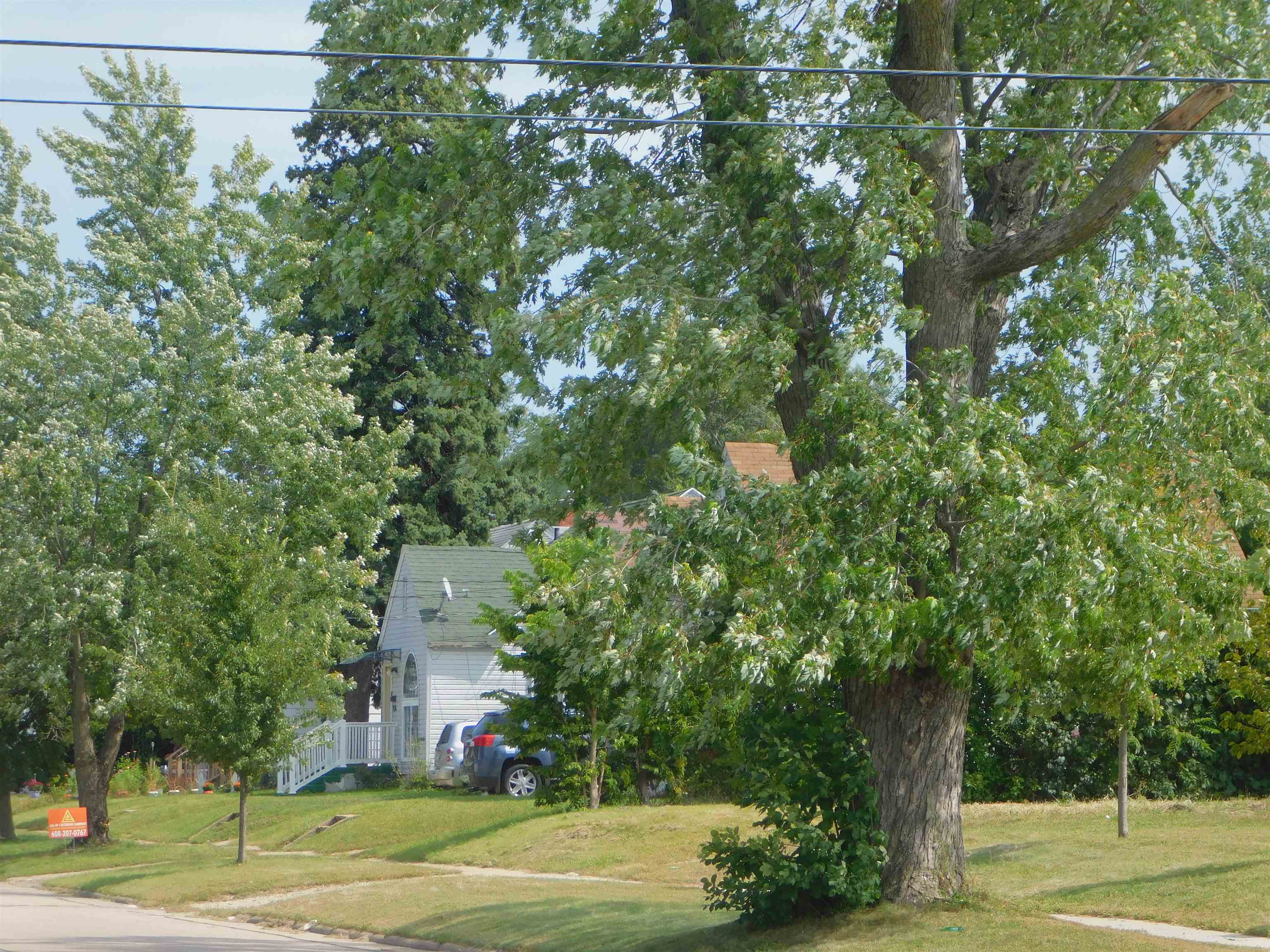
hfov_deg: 13.3
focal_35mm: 148
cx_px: 635
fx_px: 5430
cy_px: 476
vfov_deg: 10.0
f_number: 5.1
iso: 125
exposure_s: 1/400
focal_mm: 26.3
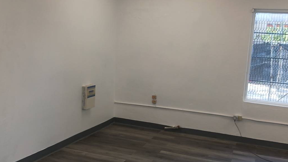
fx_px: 313
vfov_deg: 29.0
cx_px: 153
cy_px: 90
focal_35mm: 41
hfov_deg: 49.4
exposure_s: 1/60
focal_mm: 4
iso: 80
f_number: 1.8
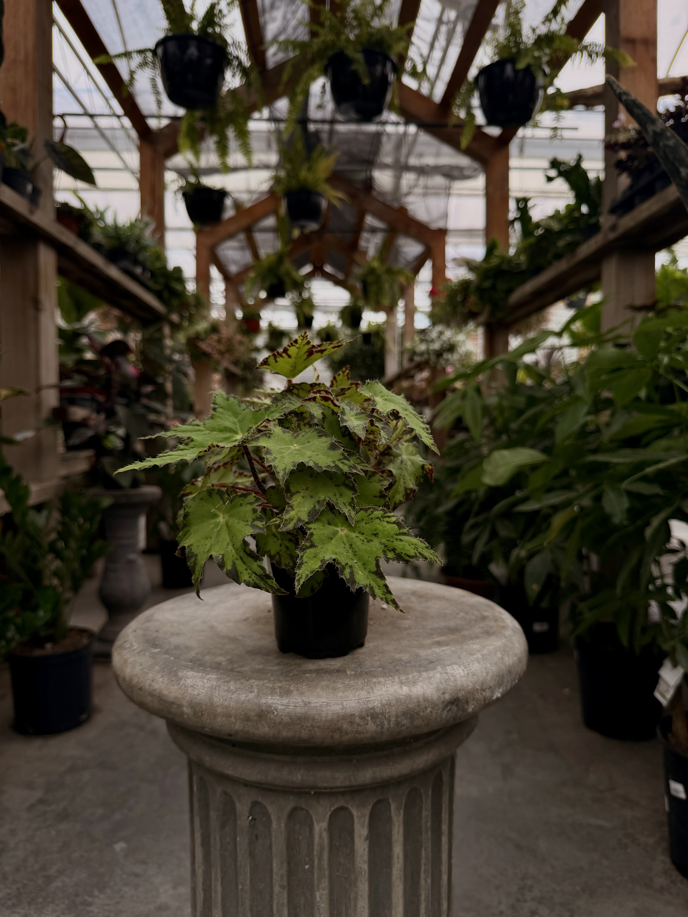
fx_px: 636
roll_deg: -0.6
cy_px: 458
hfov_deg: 56.8
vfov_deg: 71.6
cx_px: 344
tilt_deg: -3.2
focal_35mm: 24
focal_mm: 6.76
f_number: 1.78
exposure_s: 1/547
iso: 100
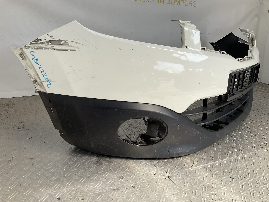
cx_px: 134
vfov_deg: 48.2
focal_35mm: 29
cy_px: 101
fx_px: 225
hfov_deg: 61.7
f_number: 1.8
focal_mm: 3
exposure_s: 1/593
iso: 16
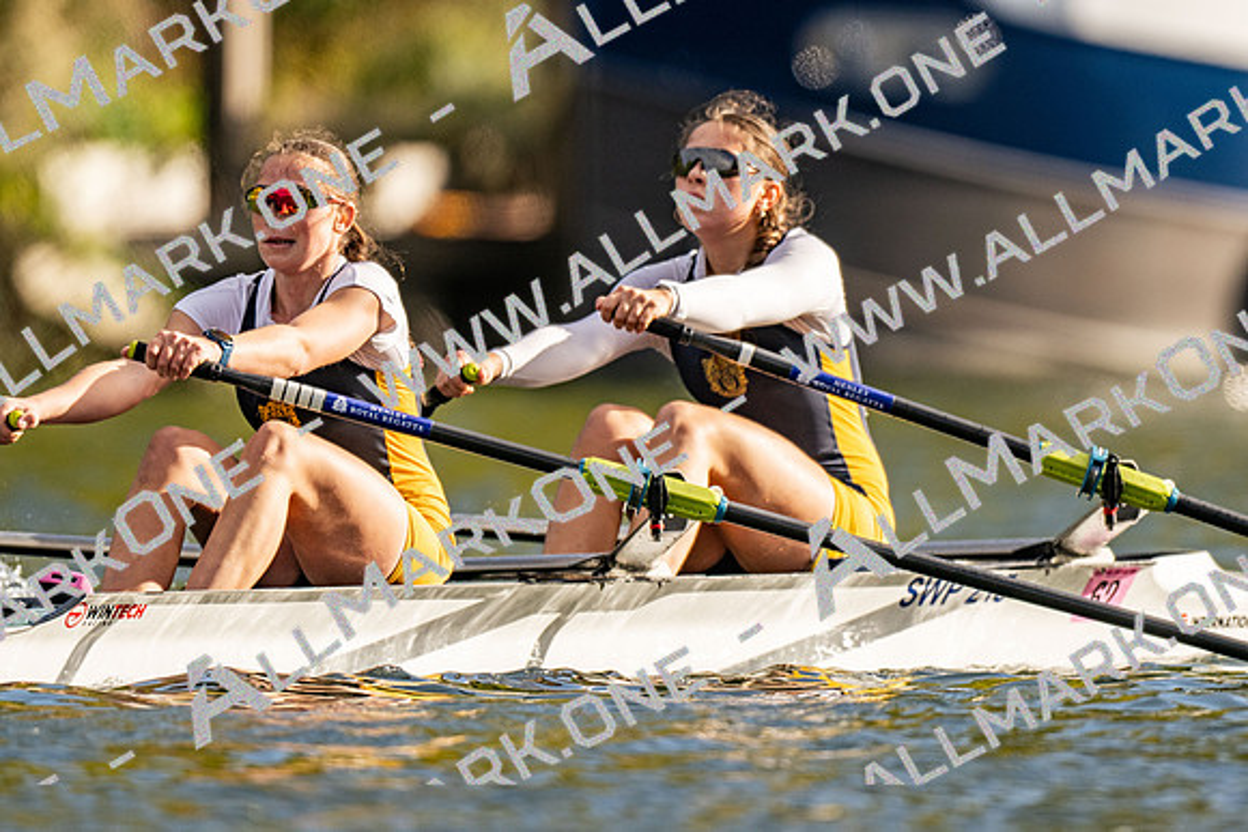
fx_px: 31222
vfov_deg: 1.5
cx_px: 624
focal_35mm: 900
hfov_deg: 2.3
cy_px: 416
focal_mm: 600
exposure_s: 1/2500
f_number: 4
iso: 180
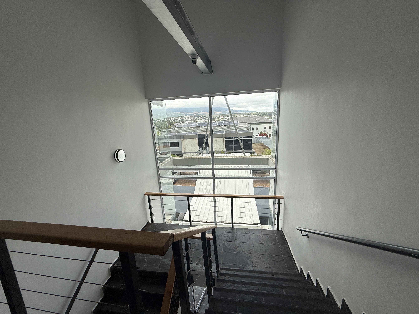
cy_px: 157
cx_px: 210
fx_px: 169
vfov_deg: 85.7
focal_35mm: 14
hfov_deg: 102.1
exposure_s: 1/1001
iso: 50
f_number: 2.2
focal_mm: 2.22
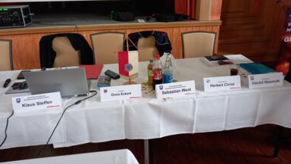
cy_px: 60
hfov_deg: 67.9
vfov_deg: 41.2
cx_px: 147
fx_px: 216
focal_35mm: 28
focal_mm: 4.6
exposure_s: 1/25
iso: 250
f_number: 2
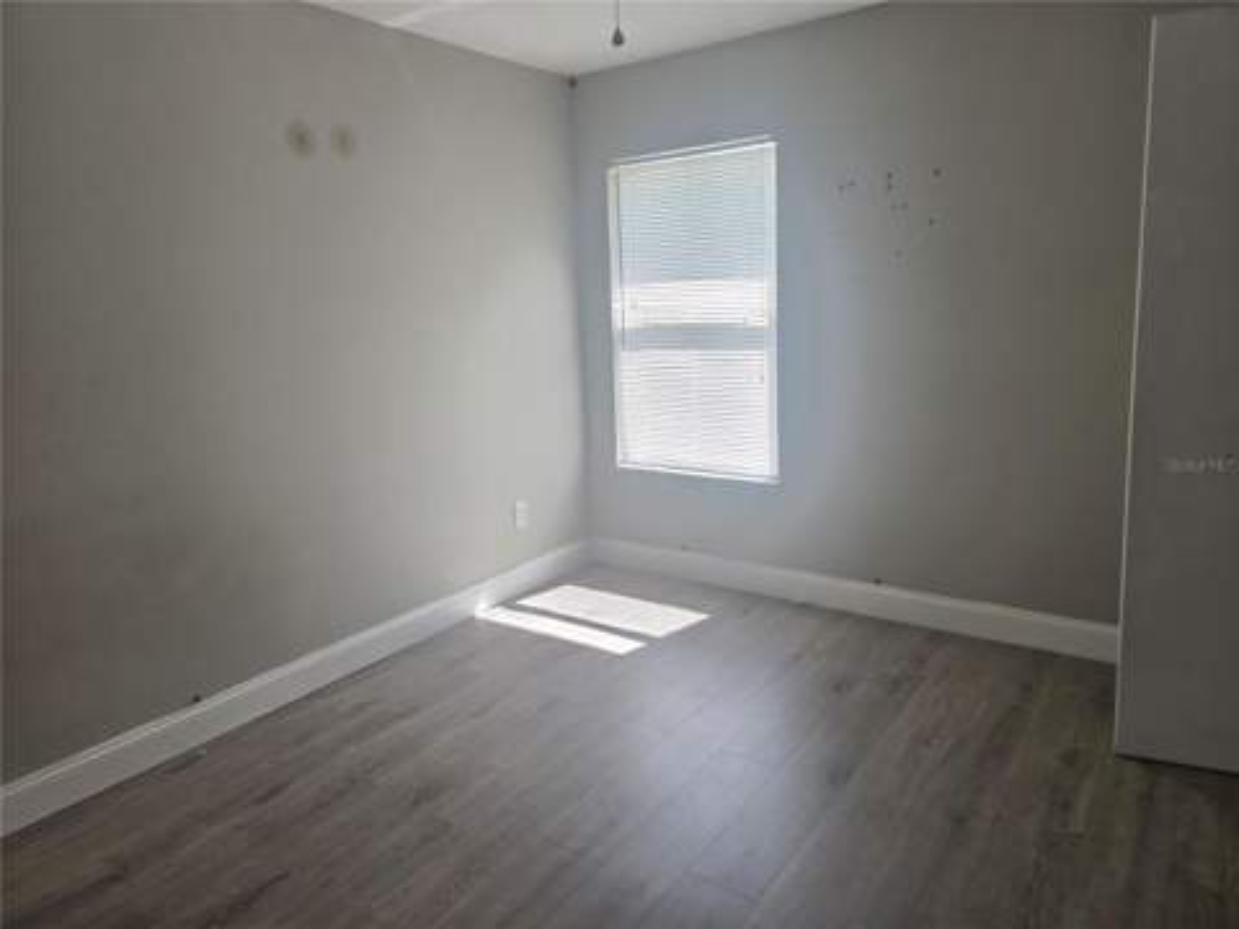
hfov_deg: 73.9
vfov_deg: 58.9
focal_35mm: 23
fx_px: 823
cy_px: 464
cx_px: 620
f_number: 1.7
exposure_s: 1/180
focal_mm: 6.3
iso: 64
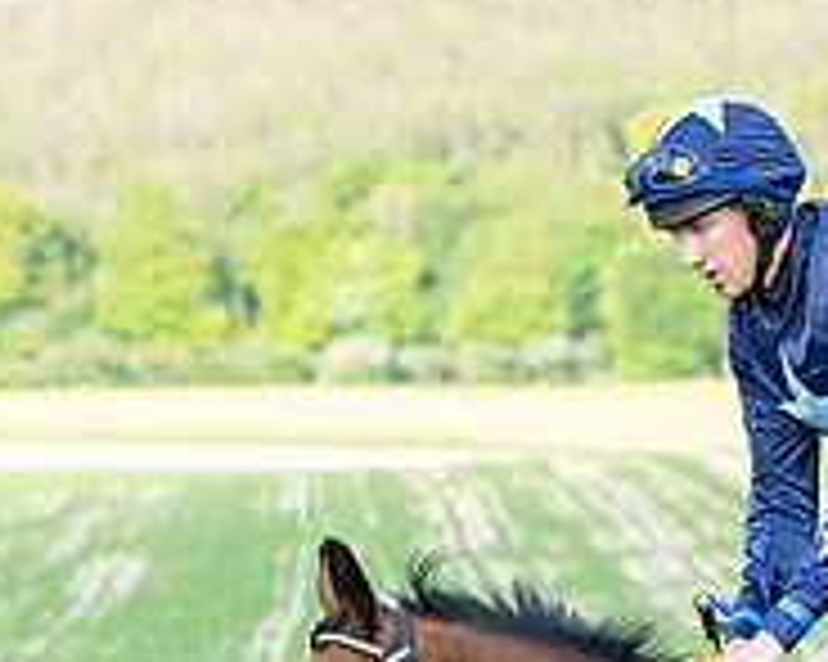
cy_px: 811
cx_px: 909
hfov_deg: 4.5
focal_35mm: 428
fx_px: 10483
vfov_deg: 3.6
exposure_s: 1/1600
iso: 400
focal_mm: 91
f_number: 4
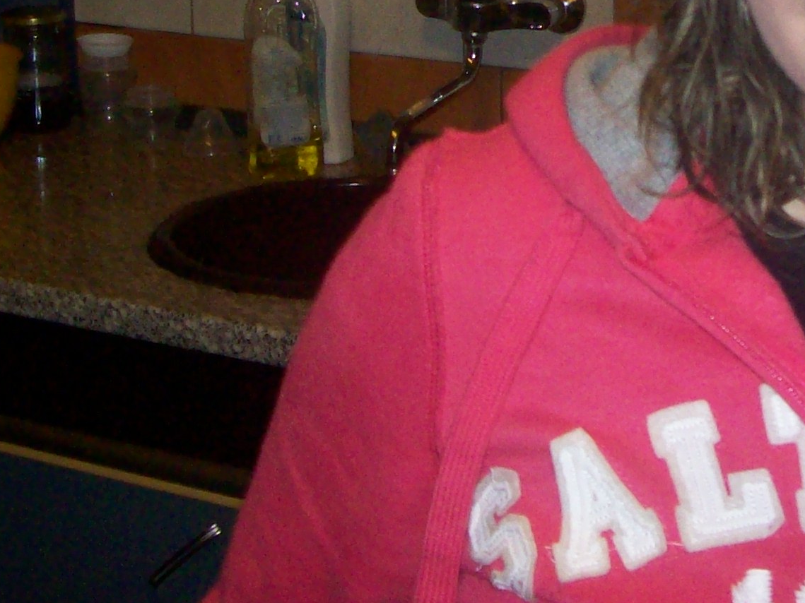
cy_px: -95
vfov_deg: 15.9
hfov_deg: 21.3
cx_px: 724
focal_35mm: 90
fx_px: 2093
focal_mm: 6
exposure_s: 1/64
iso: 200
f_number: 2.7
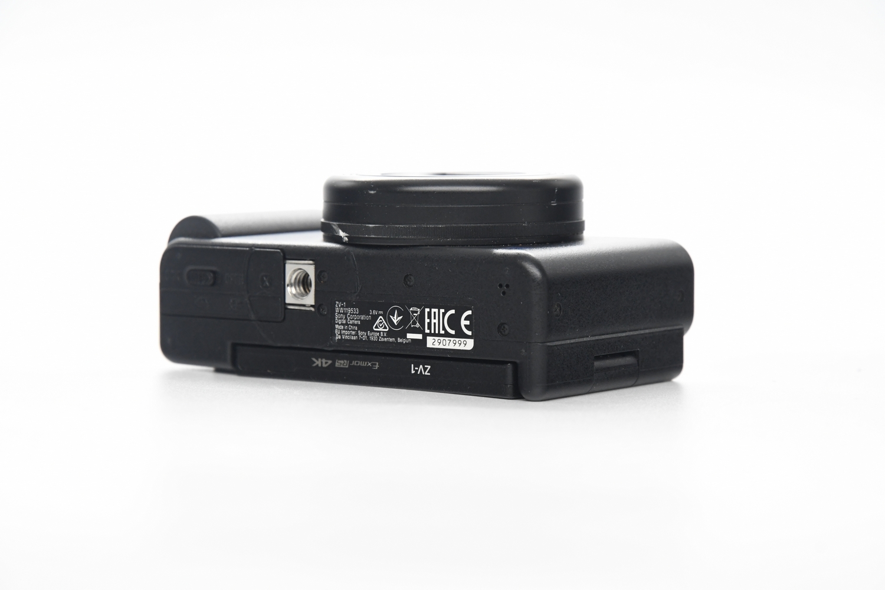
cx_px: 442
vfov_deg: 11.4
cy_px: 295
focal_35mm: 120
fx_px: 2950
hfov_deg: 17.1
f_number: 7.1
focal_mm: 80
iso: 1600
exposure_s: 1/100
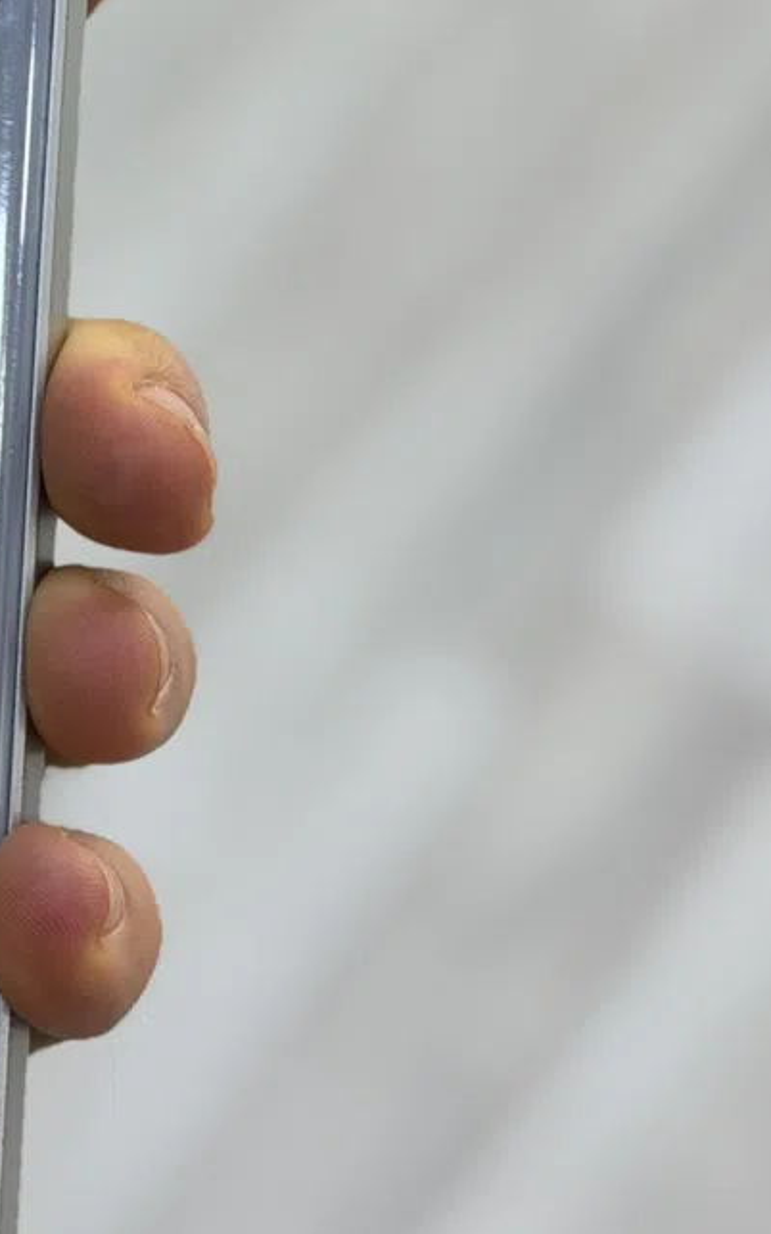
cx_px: -182
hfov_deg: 11.8
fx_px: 3630
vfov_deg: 18.9
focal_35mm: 108
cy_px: 95
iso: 64
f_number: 1.78
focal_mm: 6.76
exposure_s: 1/323
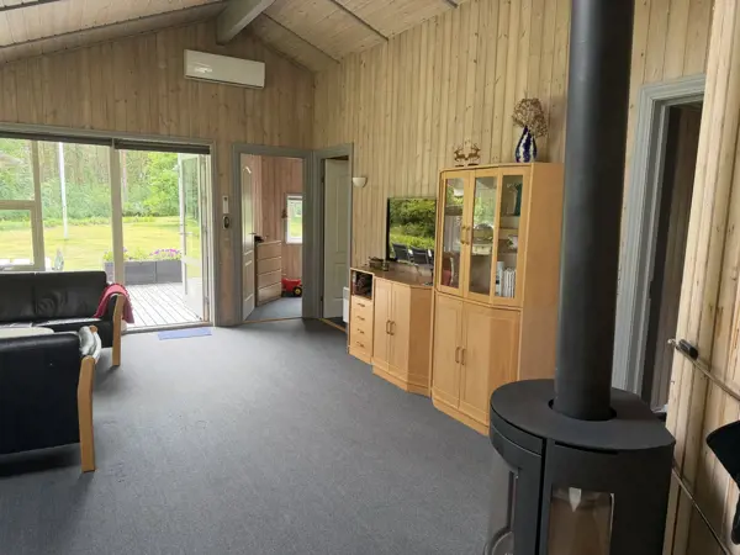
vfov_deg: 56.8
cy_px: 278
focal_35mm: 24
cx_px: 370
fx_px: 513
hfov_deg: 71.6
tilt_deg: -7.7
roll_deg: -1.3
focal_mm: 6.76
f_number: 1.78
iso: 125
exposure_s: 1/205
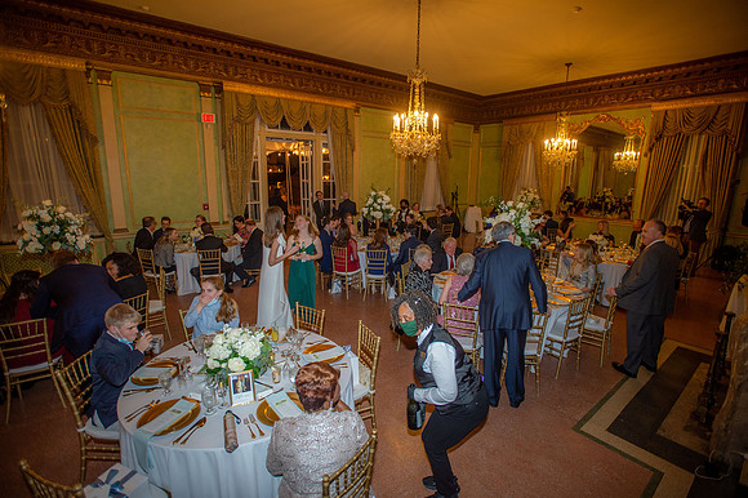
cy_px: 249
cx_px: 374
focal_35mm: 17
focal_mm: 17
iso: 1250
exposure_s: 1/100
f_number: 2.8
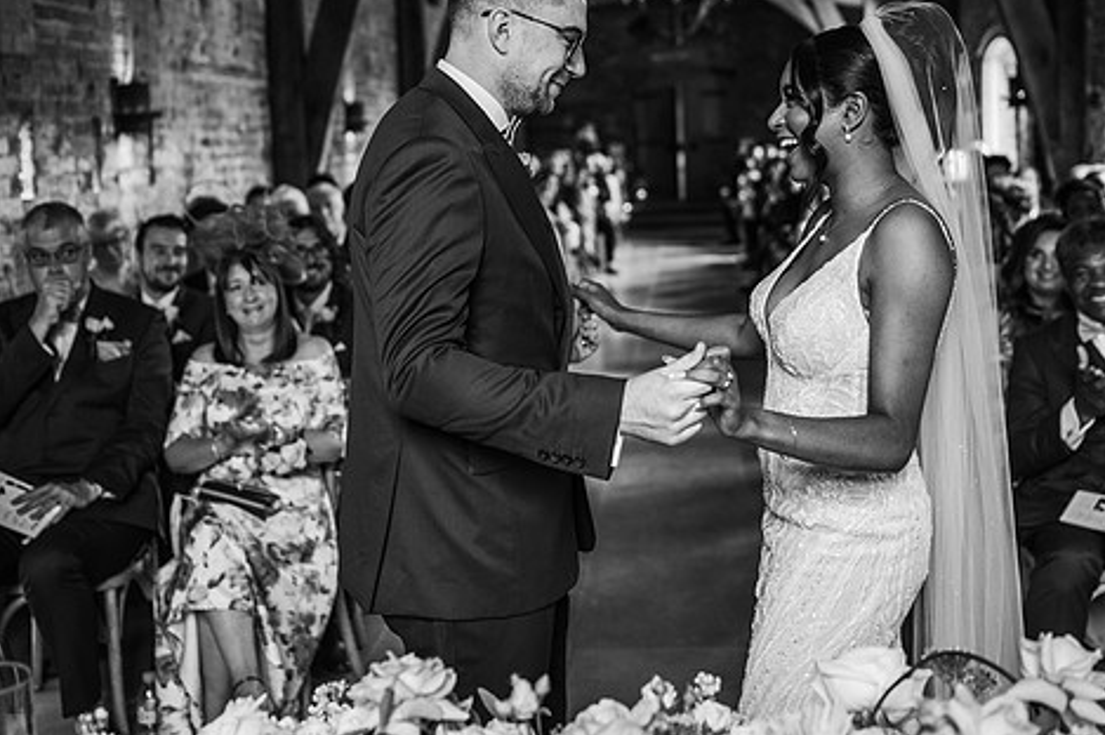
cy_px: 241
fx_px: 1472
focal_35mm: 48
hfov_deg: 41.1
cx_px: 570
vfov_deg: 27.8
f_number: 2.2
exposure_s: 1/200
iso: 900
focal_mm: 35
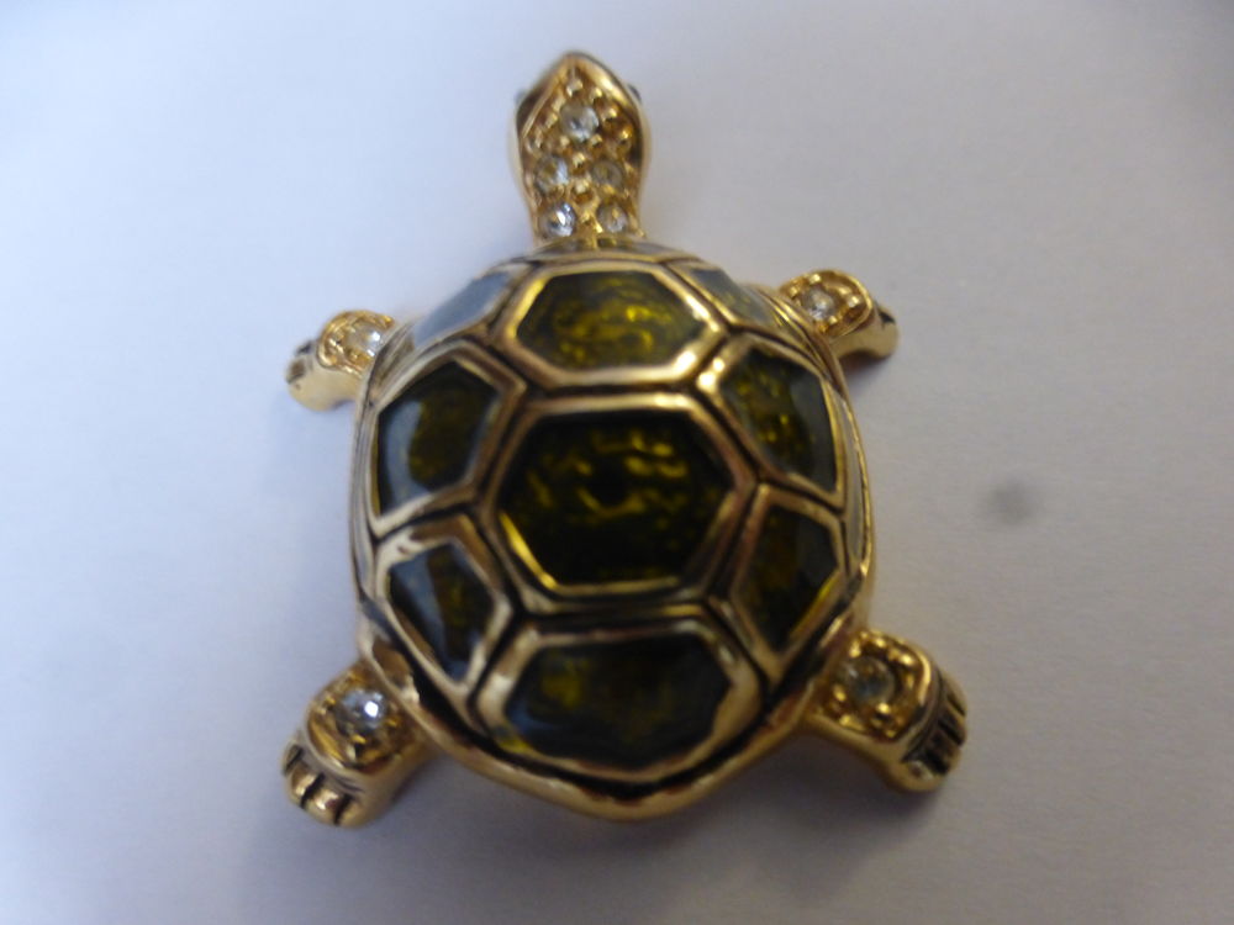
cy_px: 462
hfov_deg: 69.4
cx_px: 617
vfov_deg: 54.9
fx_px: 891
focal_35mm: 25
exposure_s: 1/8
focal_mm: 4.3
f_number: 3.3
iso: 400
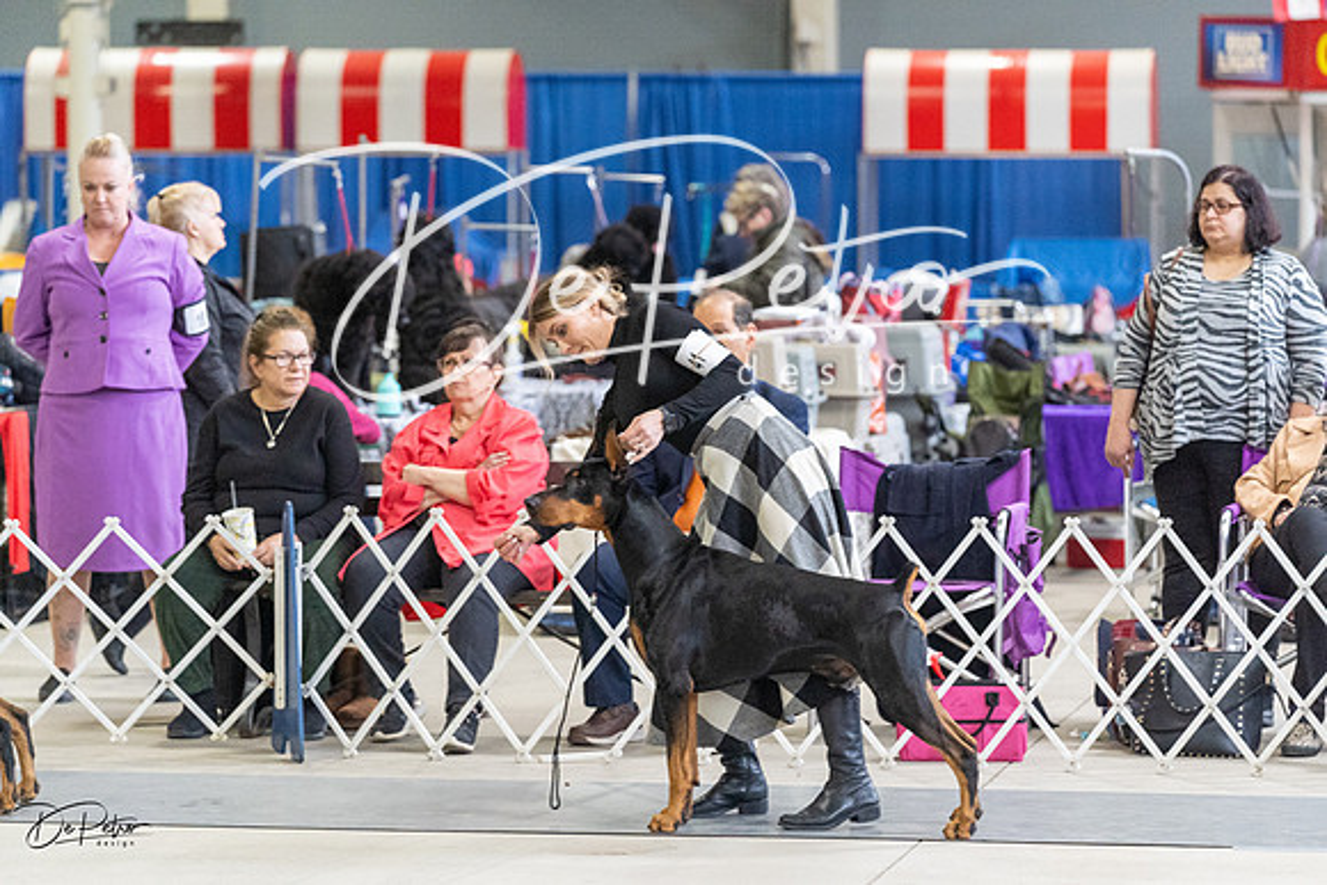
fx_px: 5973
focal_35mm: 162
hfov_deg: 12.7
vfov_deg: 8.5
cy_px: 442
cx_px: 664
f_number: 4
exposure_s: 1/320
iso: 6400
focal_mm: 162
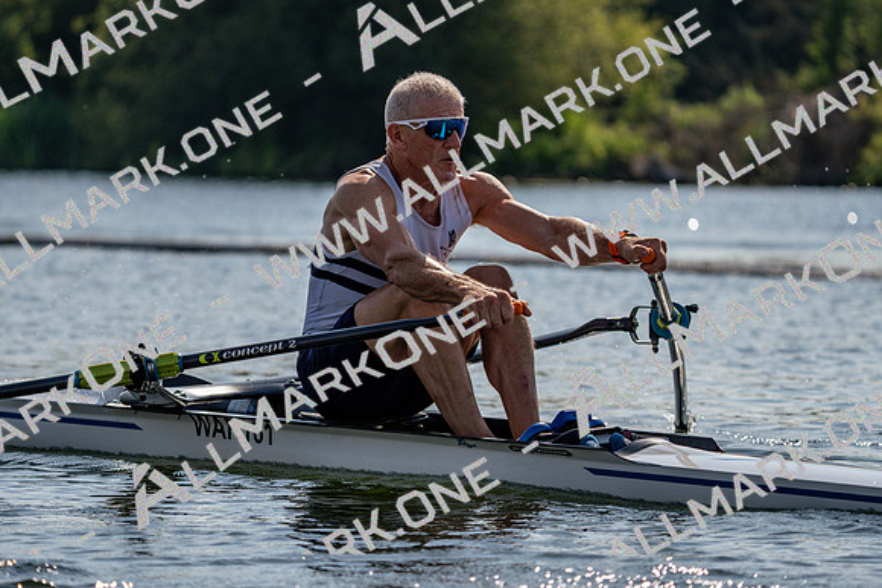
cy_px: 294
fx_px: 5465
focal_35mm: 223
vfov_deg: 6.2
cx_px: 441
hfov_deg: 9.2
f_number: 5.6
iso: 100
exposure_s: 1/1600
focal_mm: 223
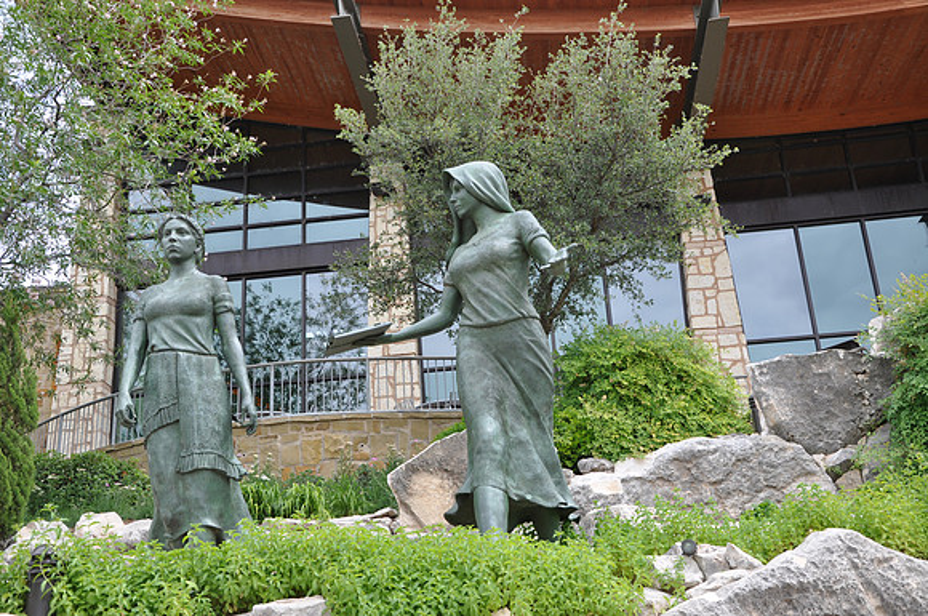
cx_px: 464
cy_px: 308
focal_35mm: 39
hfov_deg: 49.6
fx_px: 1004
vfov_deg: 34.1
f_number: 6.3
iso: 200
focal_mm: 26
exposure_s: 1/160
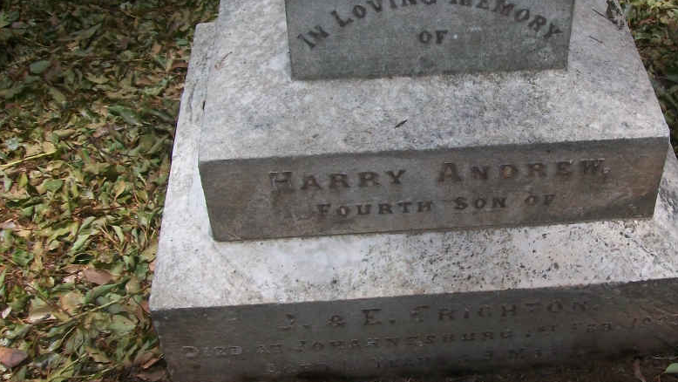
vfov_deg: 23.5
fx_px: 917
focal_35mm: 51
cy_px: 196
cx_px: 432
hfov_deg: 40.2
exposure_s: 1/500
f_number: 2.7
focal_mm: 6
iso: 80
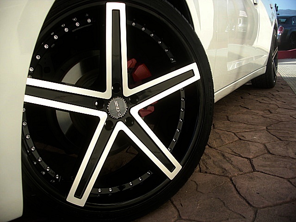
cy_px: 111
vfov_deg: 39.7
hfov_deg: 51.4
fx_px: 308
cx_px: 148
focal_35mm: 36
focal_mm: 6.3
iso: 50
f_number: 2.8
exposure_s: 1/320
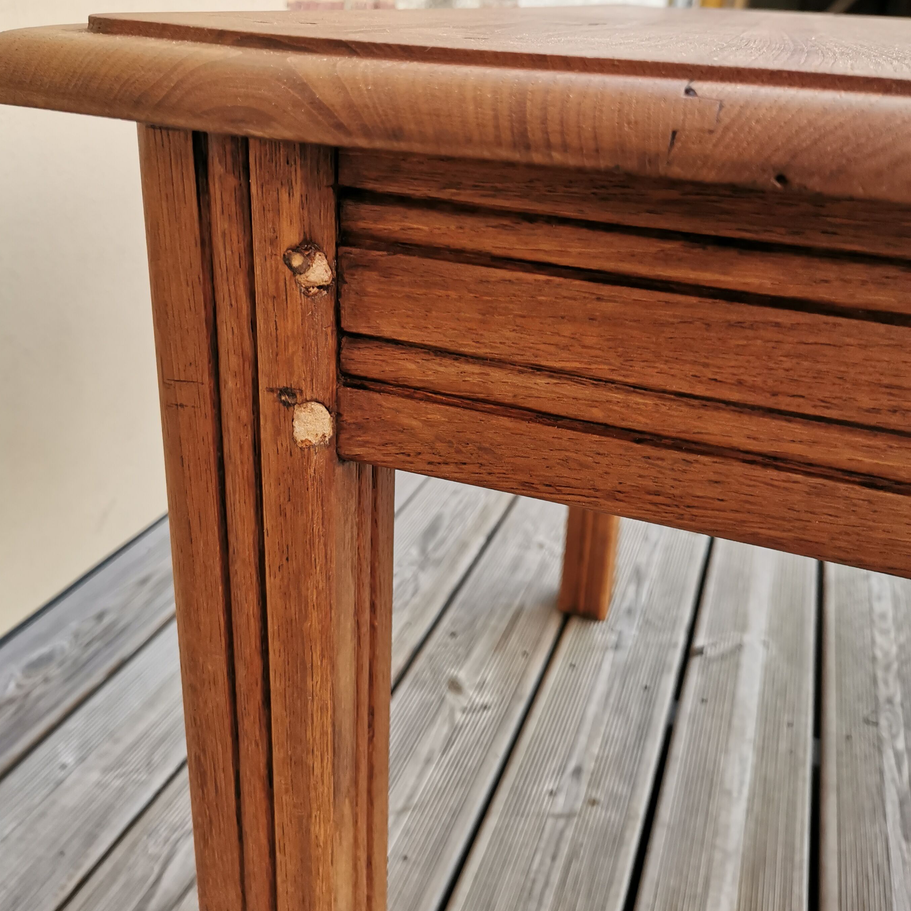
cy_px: 335
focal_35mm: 32
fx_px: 953
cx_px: 454
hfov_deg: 51.1
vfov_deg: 50.5
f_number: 1.8
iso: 200
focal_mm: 5.58
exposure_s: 1/100
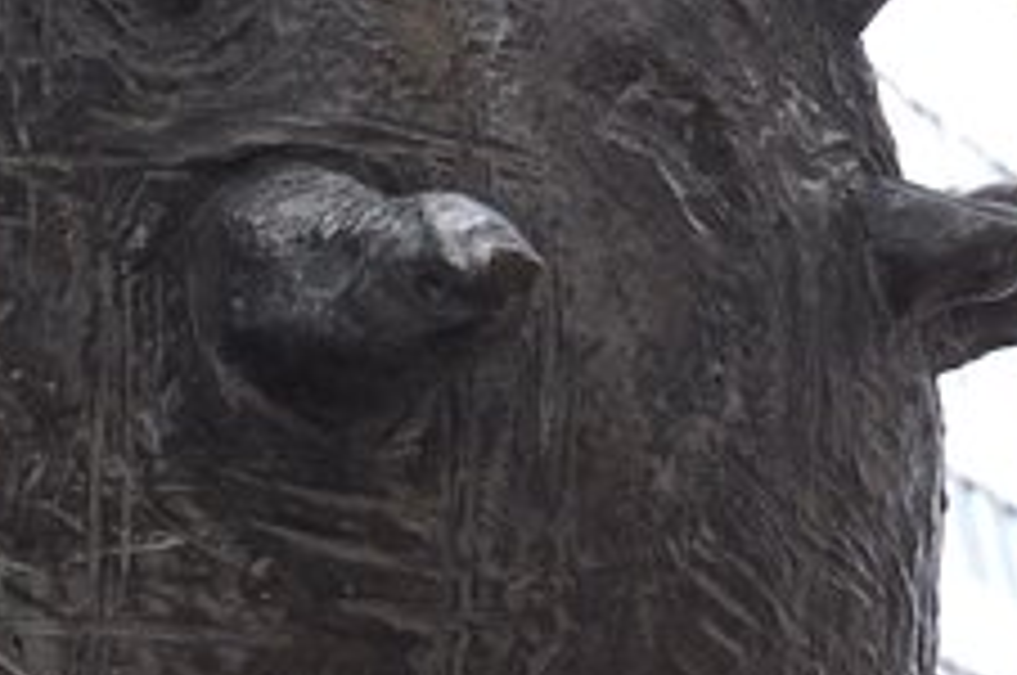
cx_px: -644
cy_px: 220
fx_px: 4803
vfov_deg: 8.0
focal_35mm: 170
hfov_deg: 11.4
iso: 640
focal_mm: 25
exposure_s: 1/200
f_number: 7.1
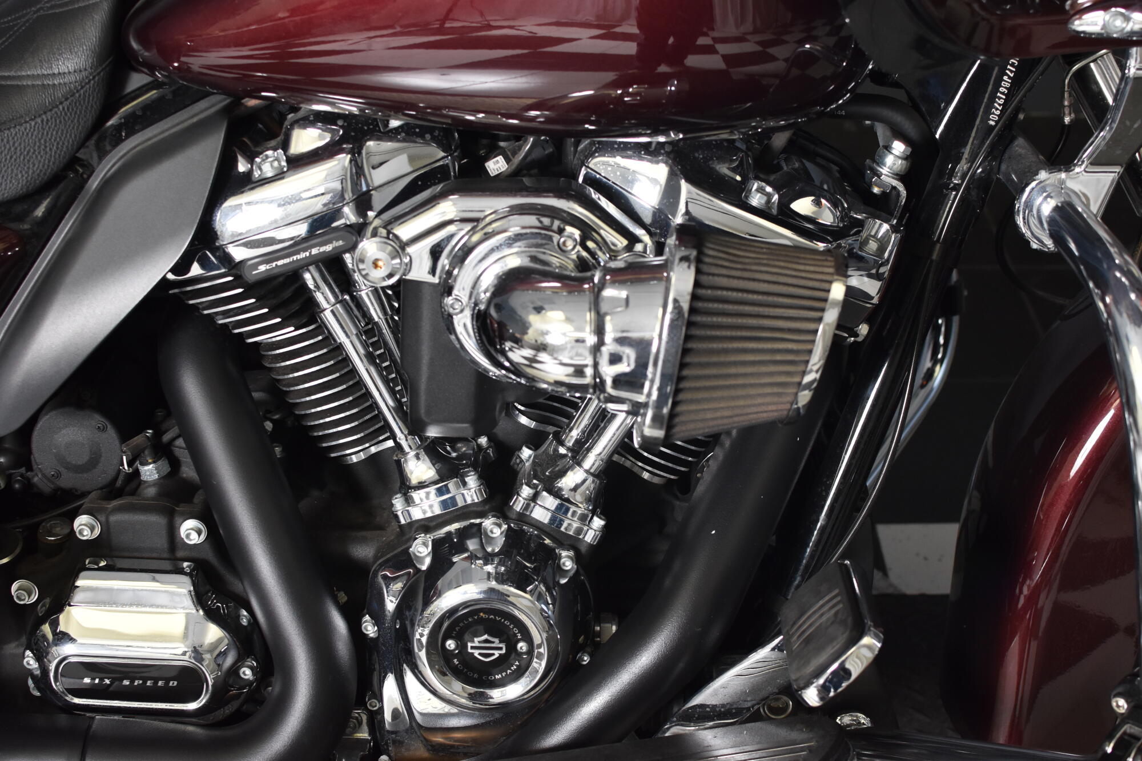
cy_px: 380
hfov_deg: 37.9
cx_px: 571
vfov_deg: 25.7
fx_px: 1665
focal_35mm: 52
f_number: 4.5
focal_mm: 35
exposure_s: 1/160
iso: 800
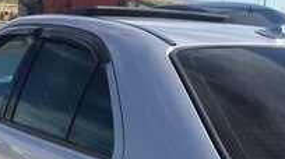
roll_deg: -3.4
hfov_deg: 27.4
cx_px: 89
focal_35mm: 77
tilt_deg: -19.0
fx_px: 581
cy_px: 262
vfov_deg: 14.2
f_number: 2.2
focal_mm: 4.15
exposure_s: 1/1350
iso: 25
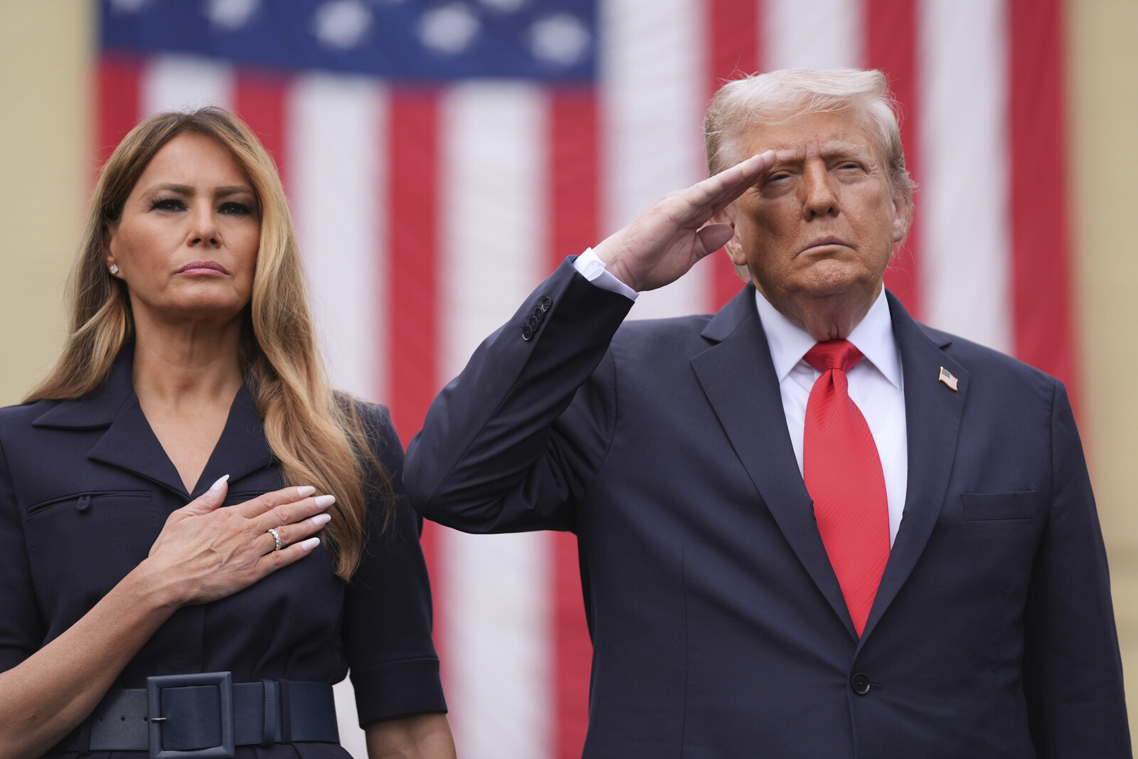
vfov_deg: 8.7
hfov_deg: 13.0
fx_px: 4995
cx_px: 569
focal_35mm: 158
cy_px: 380
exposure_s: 1/2000
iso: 400
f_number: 2.8
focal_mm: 158
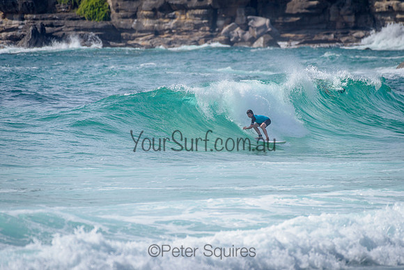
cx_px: 218
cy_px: 114
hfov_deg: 3.4
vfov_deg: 2.2
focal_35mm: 613
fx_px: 6880
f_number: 5.6
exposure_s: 1/2000
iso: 110
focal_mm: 500
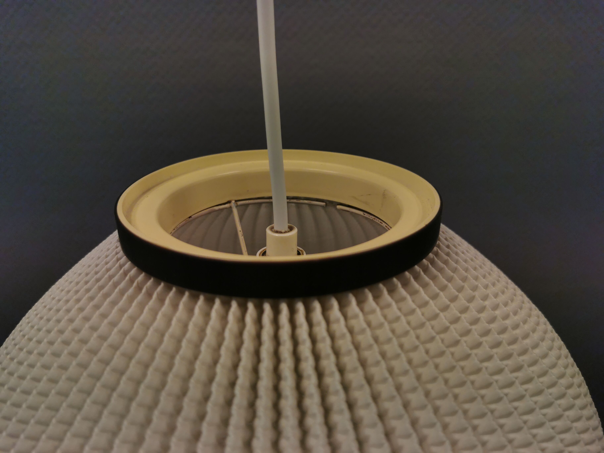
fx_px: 471
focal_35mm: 27
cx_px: 302
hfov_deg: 65.3
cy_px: 226
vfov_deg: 51.4
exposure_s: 1/131
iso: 50
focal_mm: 5.56
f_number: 1.6
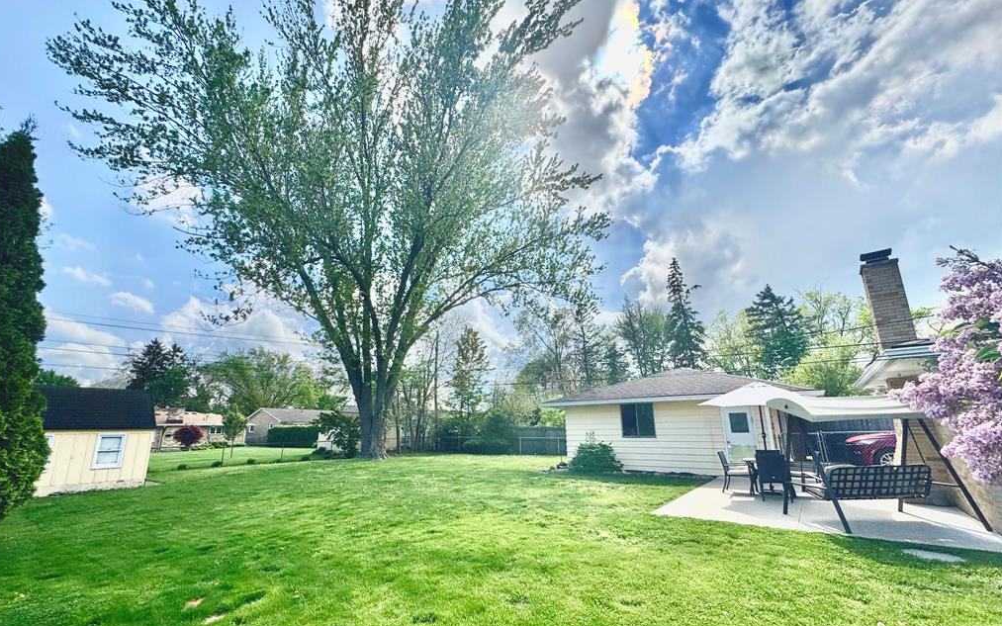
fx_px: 410
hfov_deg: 101.5
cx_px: 498
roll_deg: +1.3
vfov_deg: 74.7
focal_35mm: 15
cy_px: 331
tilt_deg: +14.6
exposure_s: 1/3906
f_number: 2.2
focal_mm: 2.22
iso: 50
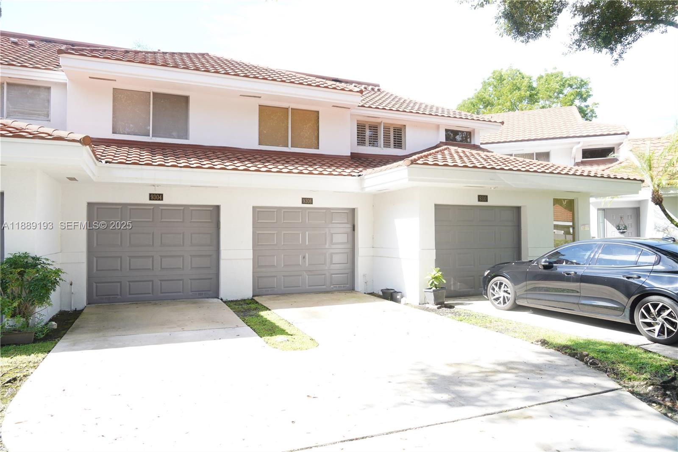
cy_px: 226
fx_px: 452
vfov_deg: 53.1
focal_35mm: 24
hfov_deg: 73.8
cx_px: 339
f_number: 5
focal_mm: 24
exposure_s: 1/60
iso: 100
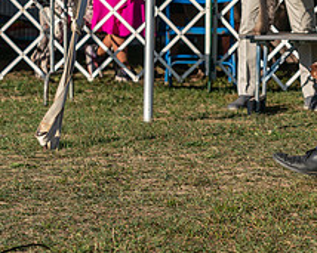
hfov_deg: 7.1
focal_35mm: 270
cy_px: -6
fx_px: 2532
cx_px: 370
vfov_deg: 5.7
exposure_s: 1/1250
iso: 100
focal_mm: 91
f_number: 4.5
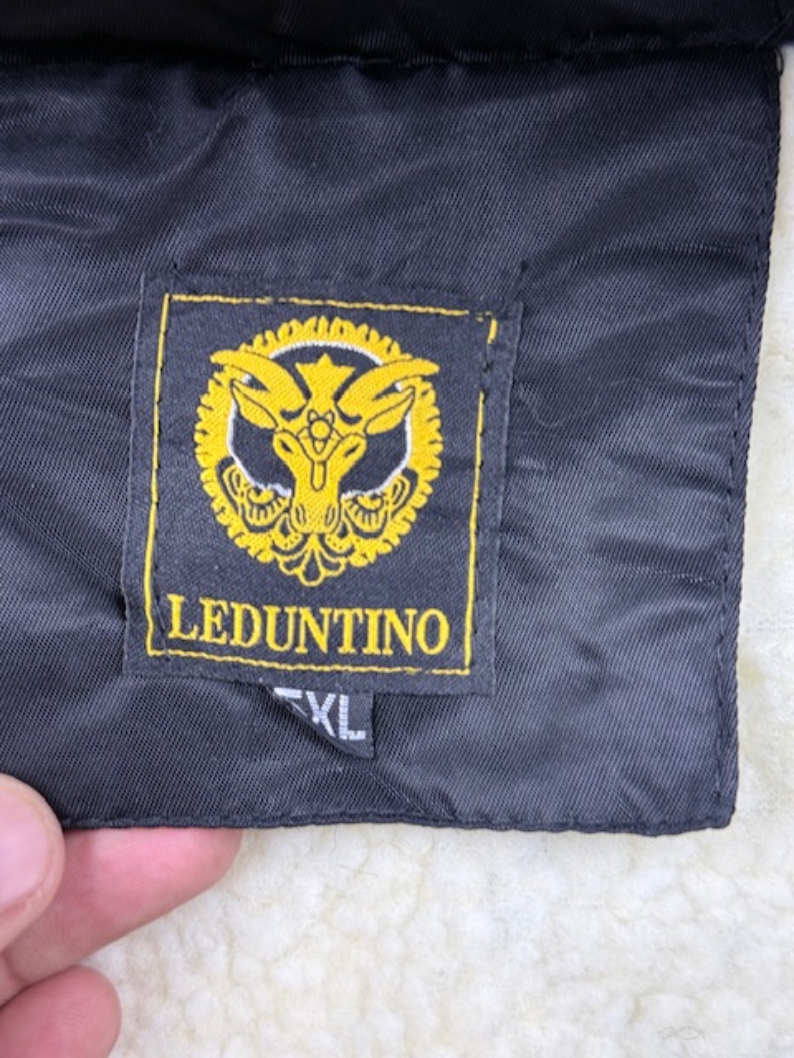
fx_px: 1468
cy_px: 529
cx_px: 397
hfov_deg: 30.3
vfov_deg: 39.7
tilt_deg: -64.4
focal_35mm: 48
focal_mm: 6.76
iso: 100
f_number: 1.78
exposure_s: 1/100
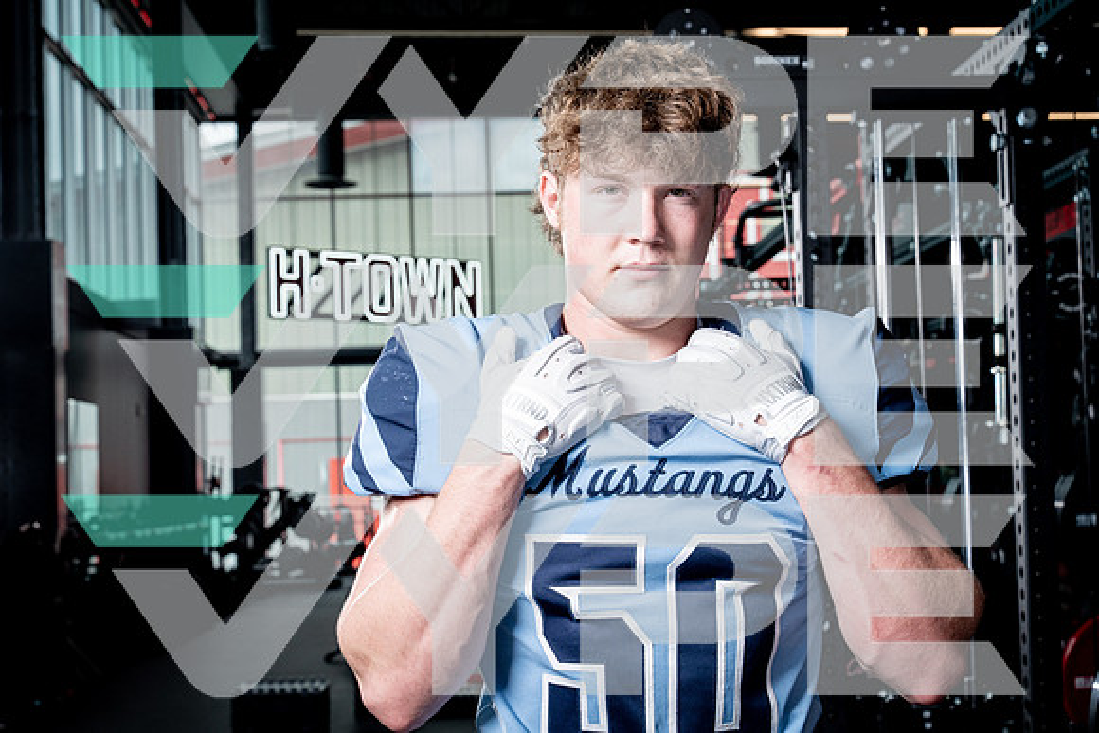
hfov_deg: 32.4
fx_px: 1893
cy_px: 366
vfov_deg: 21.9
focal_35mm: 62
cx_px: 550
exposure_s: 1/250
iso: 640
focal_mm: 62
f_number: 8
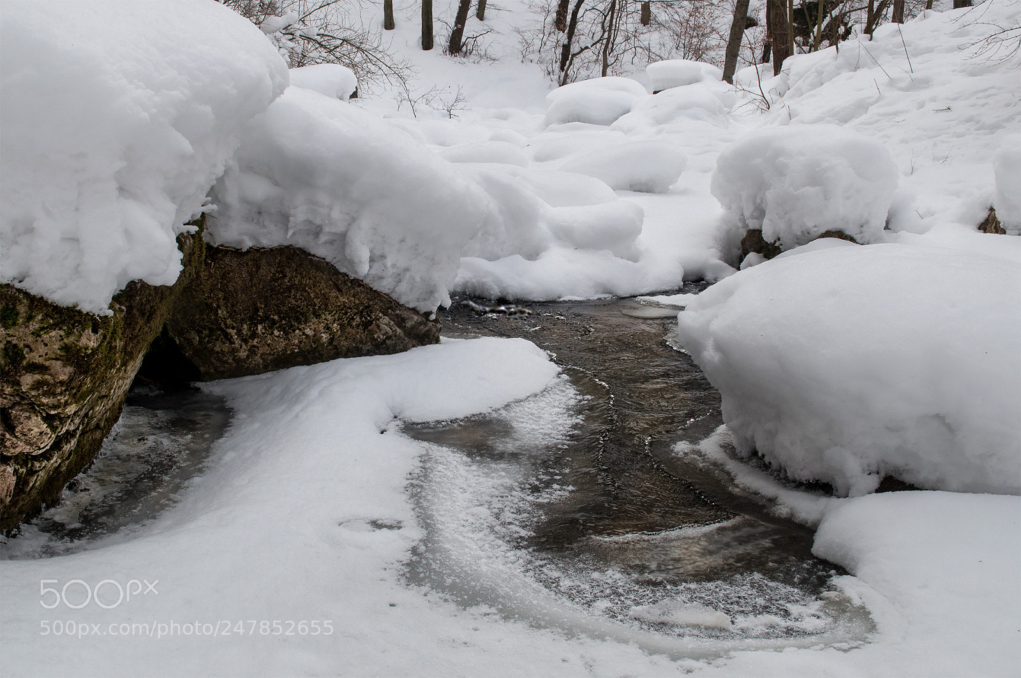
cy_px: 339
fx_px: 935
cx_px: 510
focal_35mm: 33
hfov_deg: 57.3
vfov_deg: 39.9
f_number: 13
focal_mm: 22
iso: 200
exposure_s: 1/160
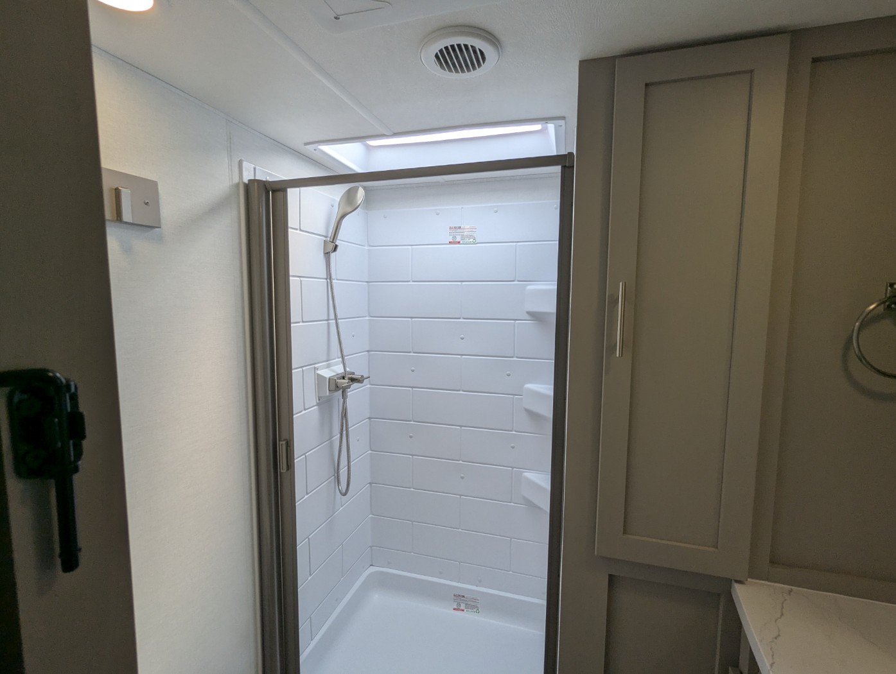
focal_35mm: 16
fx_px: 415
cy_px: 337
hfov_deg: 94.4
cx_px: 448
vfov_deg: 78.2
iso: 38
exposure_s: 1/288
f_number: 2.2
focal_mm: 2.35
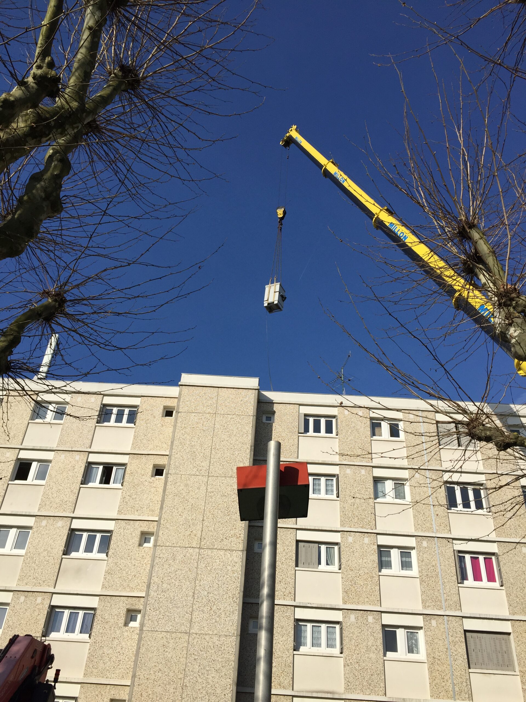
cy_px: 351
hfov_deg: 48.2
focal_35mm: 29
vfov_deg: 61.7
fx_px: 588
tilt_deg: +35.2
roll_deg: -4.8
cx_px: 263
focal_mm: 4.15
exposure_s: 1/3049
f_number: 2.2
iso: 32
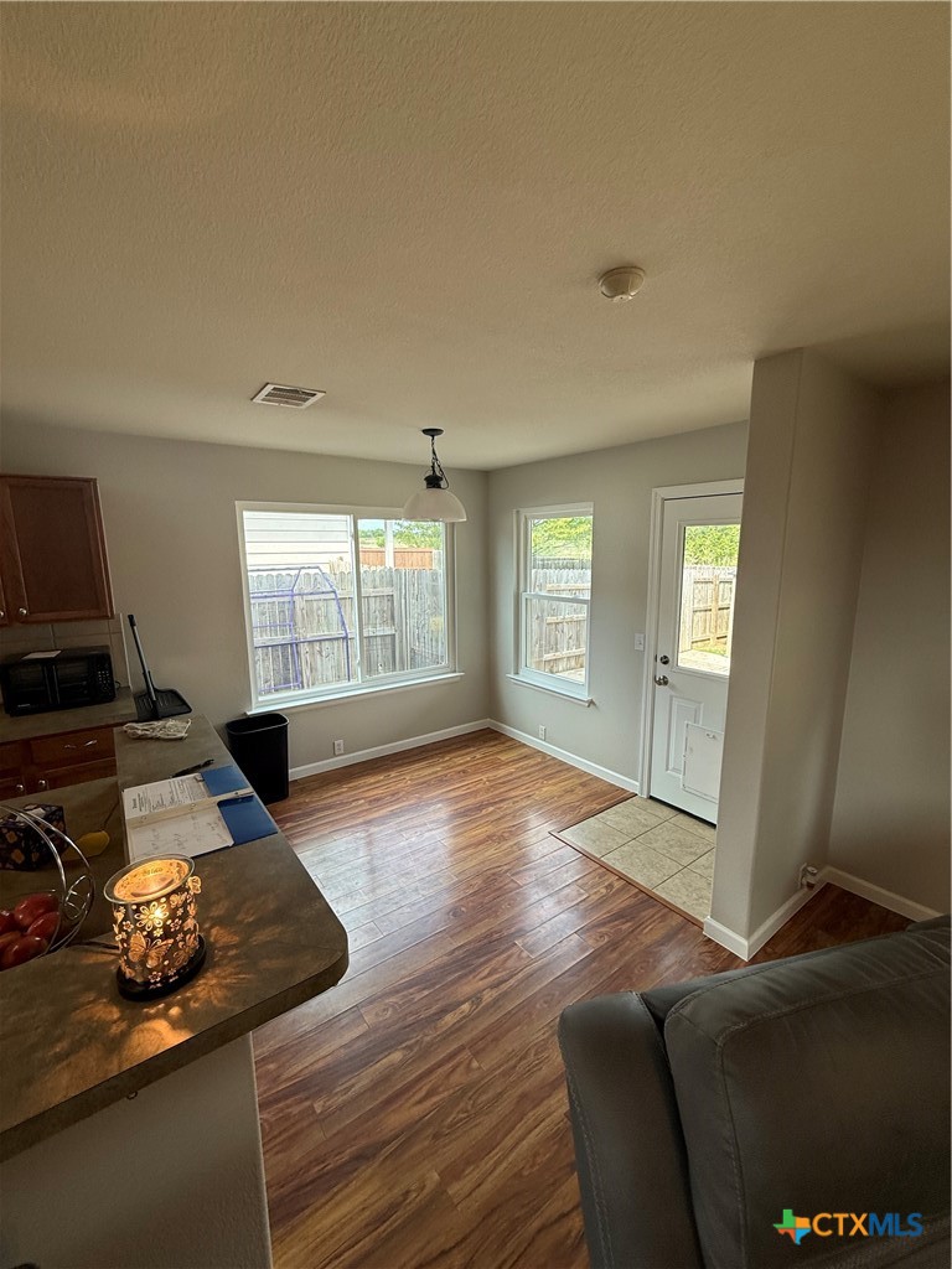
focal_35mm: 14
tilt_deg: -9.5
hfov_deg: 85.7
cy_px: 634
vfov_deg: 102.1
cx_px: 476
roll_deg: -0.7
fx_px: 513
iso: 80
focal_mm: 2.22
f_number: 2.2
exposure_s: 1/120
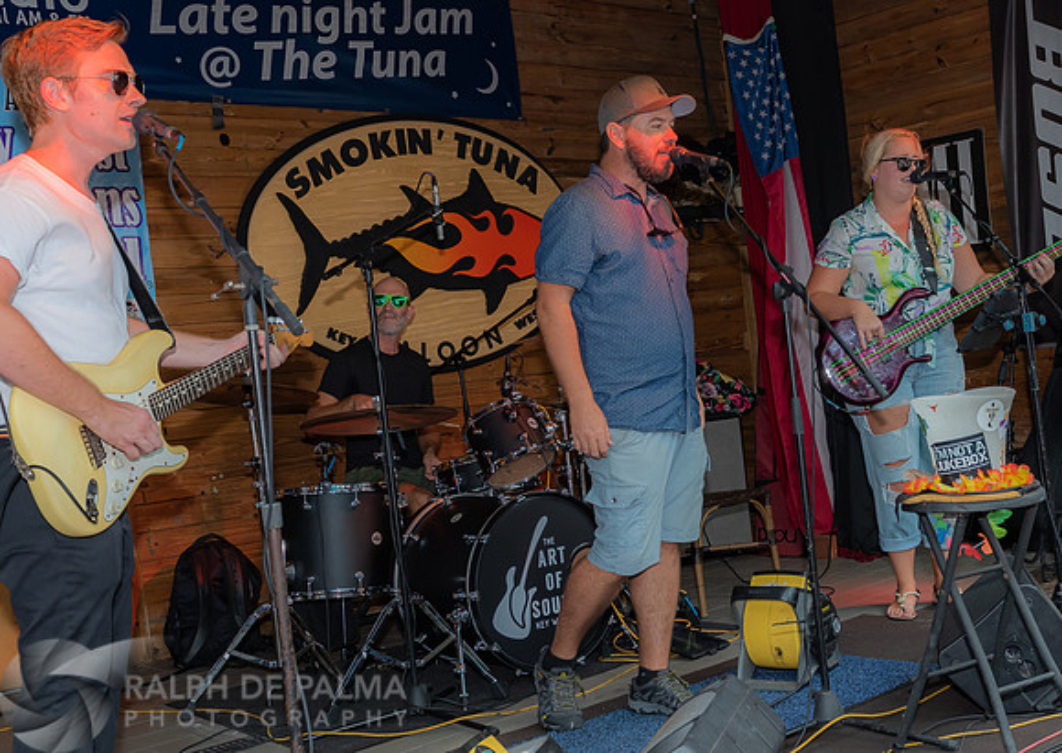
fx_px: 1374
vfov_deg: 30.6
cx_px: 655
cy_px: 409
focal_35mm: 46
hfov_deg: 42.0
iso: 400
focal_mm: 27
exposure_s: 1/160
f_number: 5.6
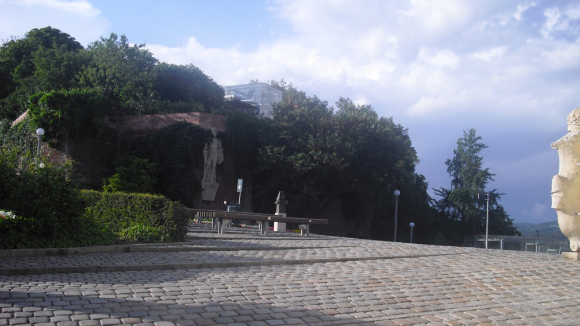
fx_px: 646
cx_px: 294
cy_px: 169
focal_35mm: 42
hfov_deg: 48.3
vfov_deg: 28.4
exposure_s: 1/800
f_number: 2.8
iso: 64
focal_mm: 6.2
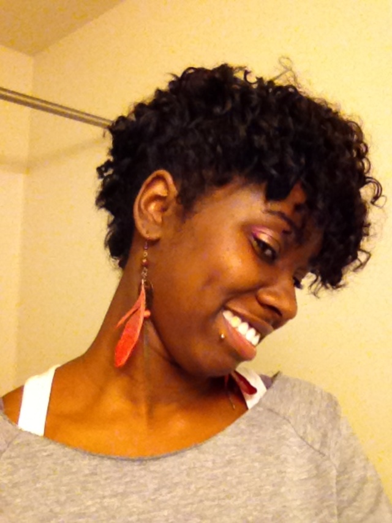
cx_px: 196
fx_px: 528
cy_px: 262
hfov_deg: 40.7
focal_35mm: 35
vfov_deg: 52.6
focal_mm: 1.85
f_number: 2.4
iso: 640
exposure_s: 1/30
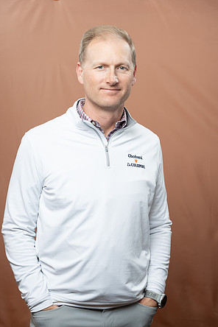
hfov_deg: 19.2
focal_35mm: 71
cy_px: 165
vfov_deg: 28.5
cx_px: 109
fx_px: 645
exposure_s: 1/160
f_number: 4
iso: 320
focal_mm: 70
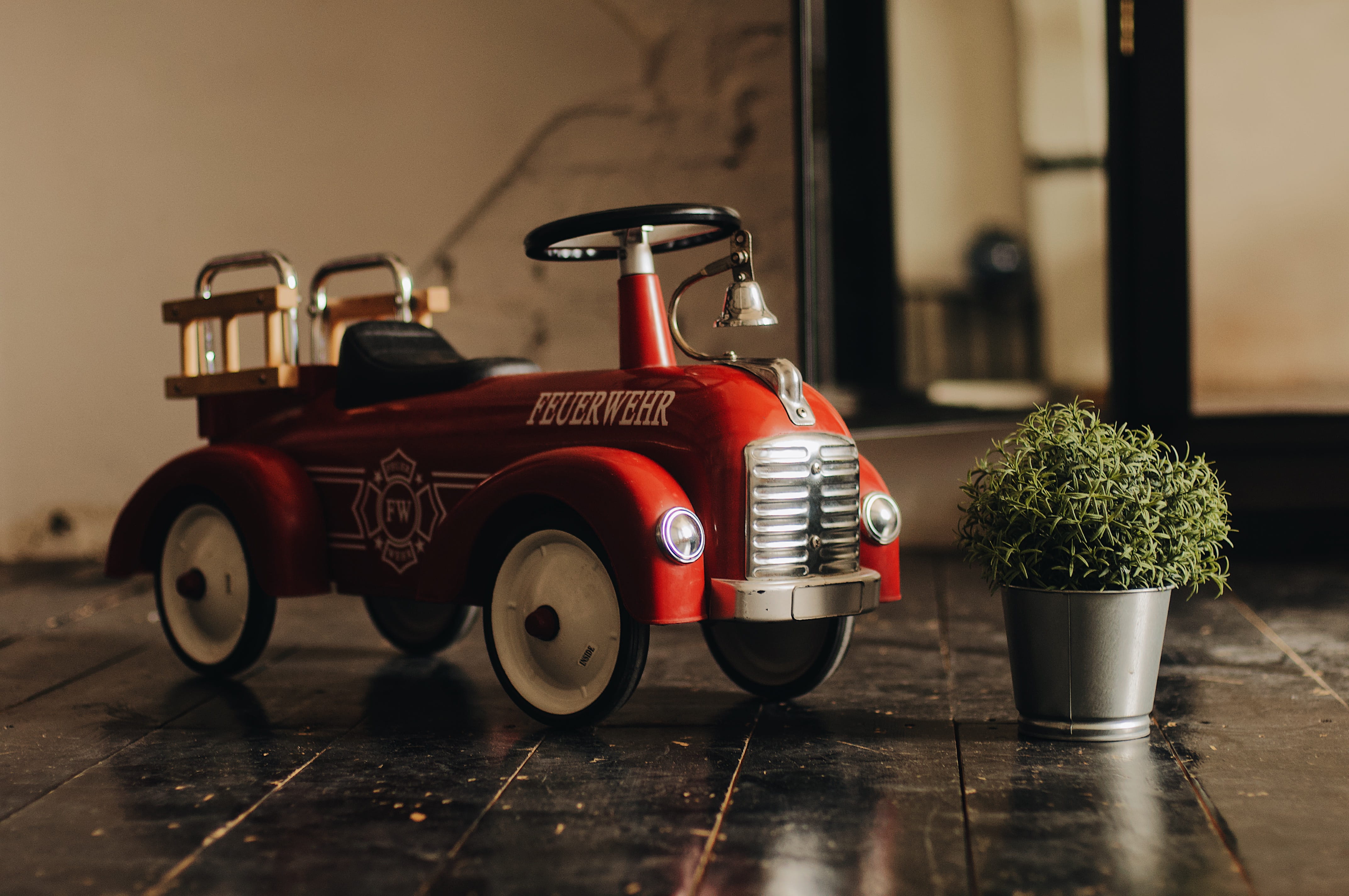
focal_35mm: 75
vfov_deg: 18.1
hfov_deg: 27.0
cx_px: 674
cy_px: 448
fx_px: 2807
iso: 320
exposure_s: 1/30
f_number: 2.2
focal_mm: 50
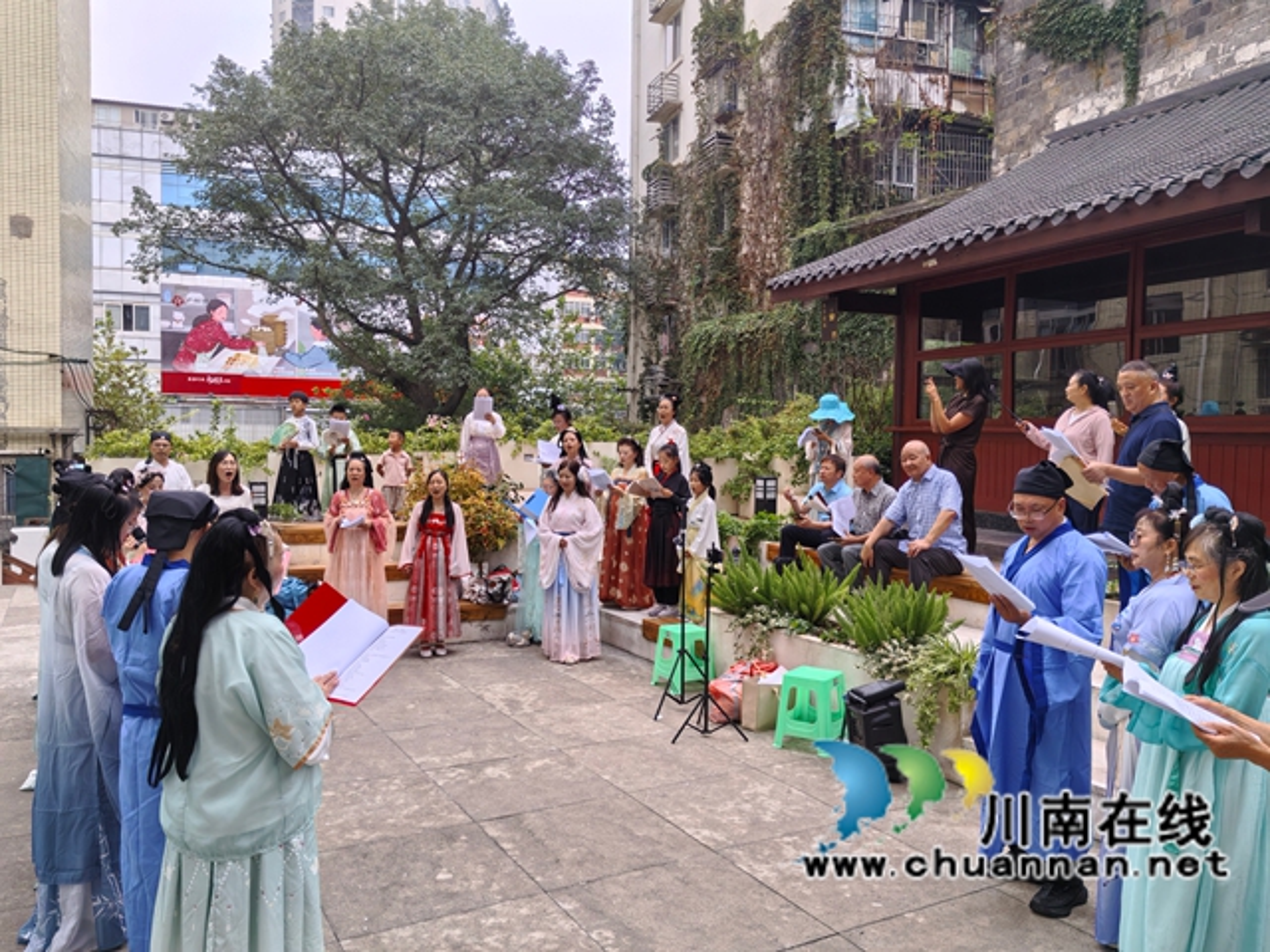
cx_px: 635
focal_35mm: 27
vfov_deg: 51.4
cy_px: 476
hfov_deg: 65.3
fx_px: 991
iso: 50
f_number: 1.9
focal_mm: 5.52
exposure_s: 1/454
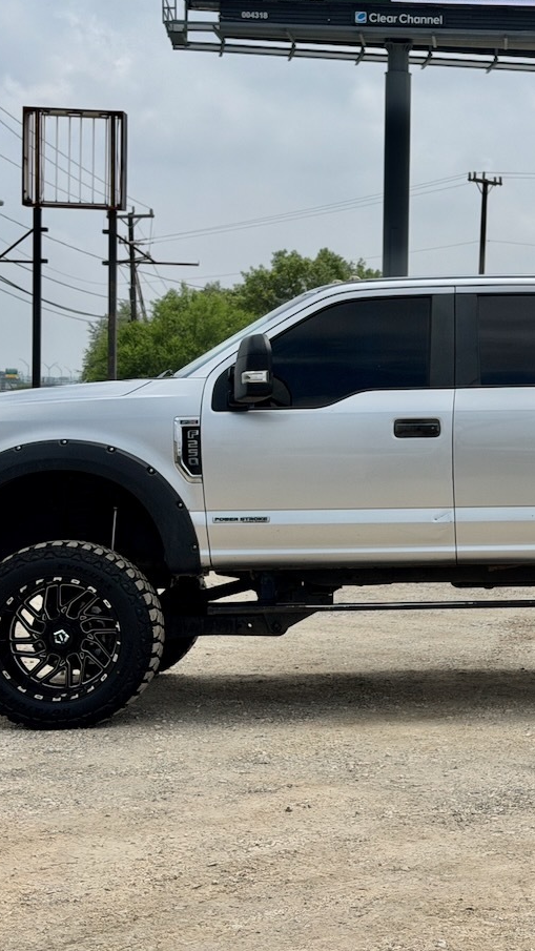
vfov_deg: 28.6
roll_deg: -1.4
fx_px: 1866
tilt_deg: -1.8
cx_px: 557
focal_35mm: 74
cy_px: 448
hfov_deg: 15.9
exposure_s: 1/8772
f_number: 1.78
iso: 64
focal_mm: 6.76
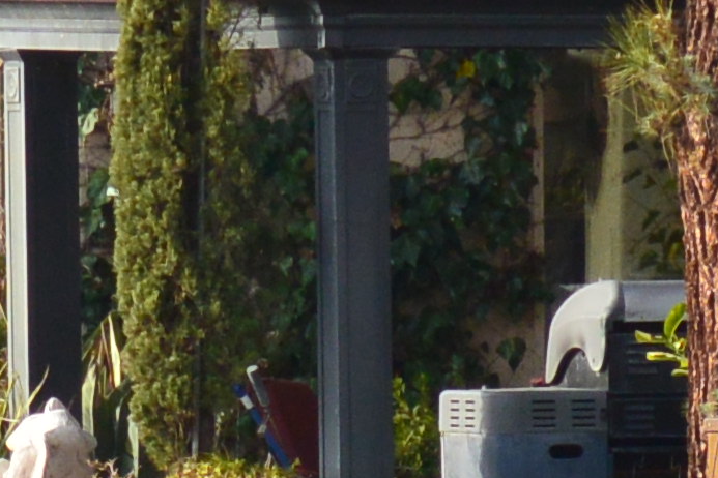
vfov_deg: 0.7
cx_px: 240
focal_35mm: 1976
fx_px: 39407
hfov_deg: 1.0
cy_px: 33
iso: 160
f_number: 5.6
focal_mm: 110
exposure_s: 1/320
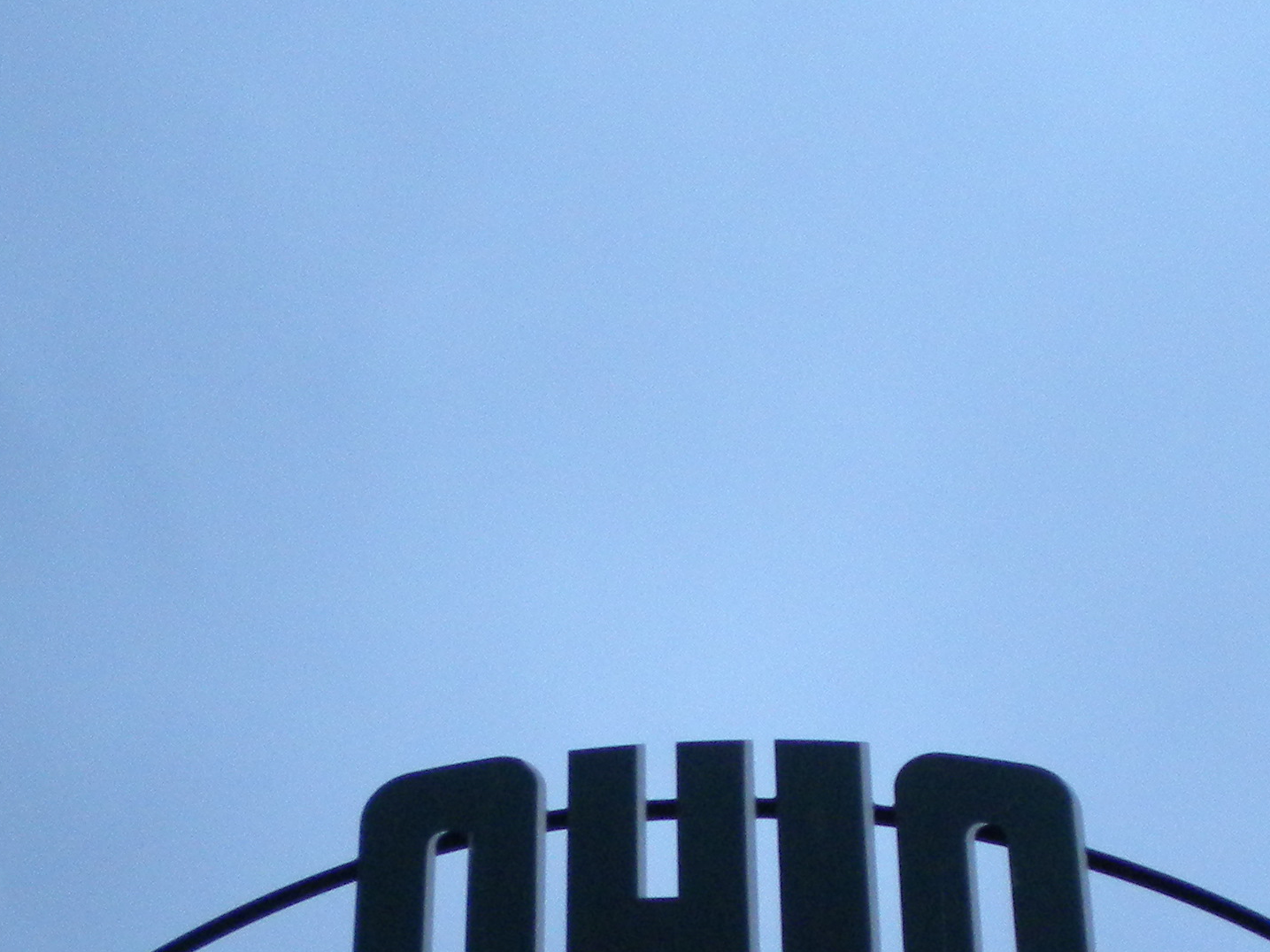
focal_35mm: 89
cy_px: 627
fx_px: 3265
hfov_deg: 22.0
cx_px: 709
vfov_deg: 16.6
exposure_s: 1/59
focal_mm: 6.3
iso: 295
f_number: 3.1
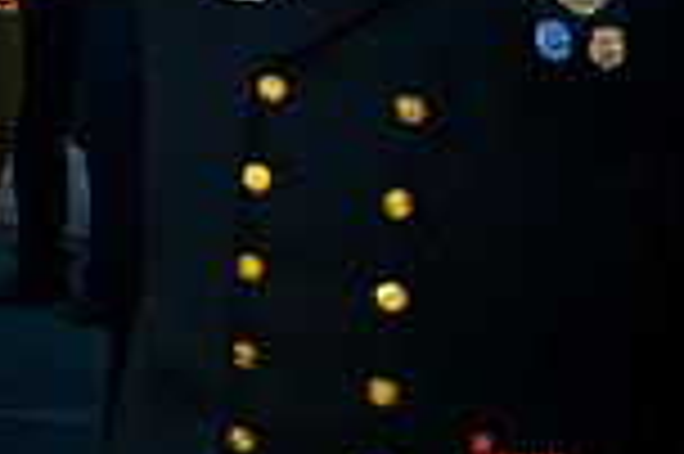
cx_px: -513
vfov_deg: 11.8
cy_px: -200
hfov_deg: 15.9
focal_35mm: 111
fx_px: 2107
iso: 3200
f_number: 3.2
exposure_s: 1/50
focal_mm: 29
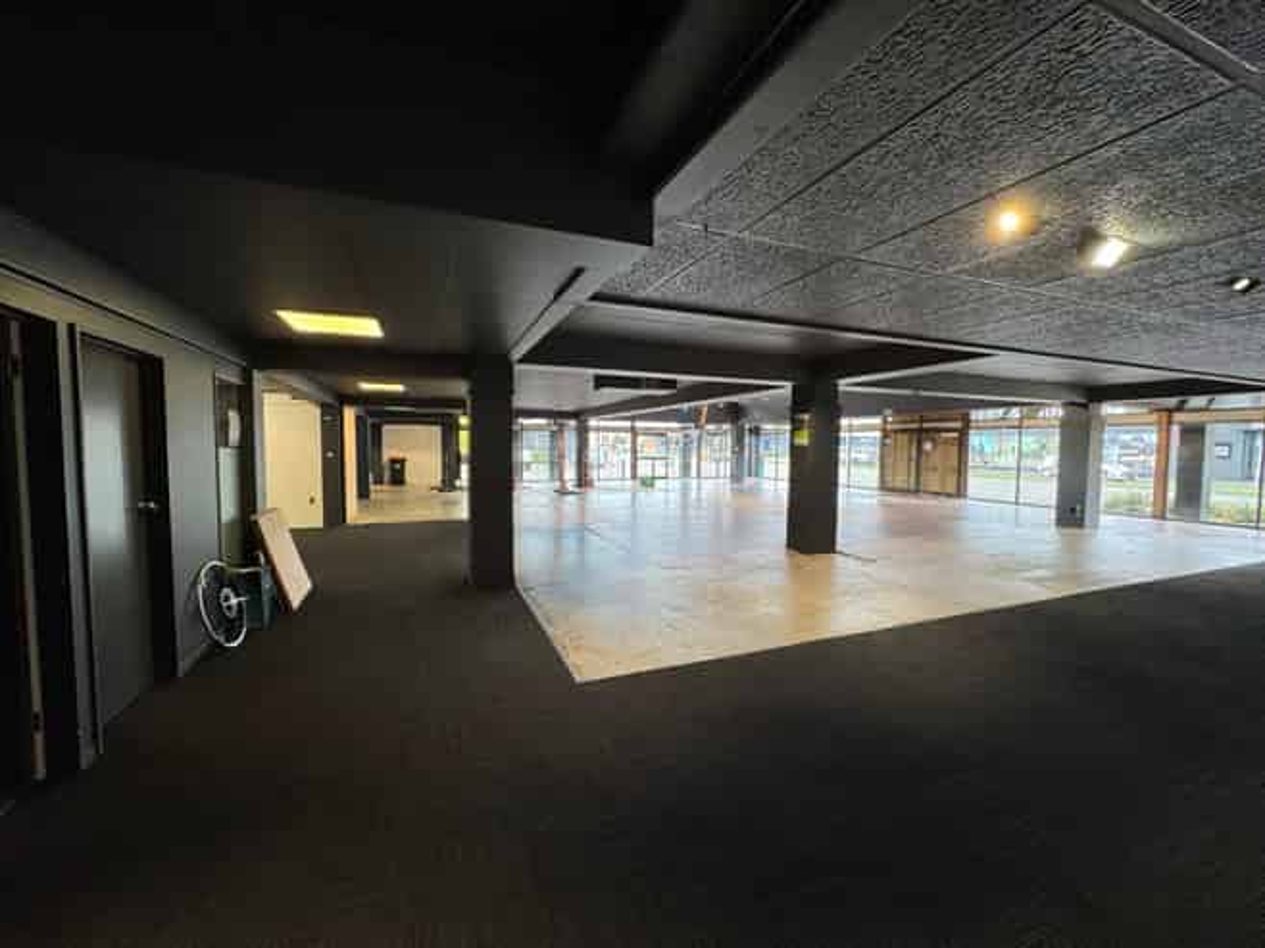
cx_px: 632
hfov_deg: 102.1
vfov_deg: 85.6
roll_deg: +0.3
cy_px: 474
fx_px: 511
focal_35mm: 14
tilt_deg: -2.2
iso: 80
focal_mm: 2.22
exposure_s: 1/100
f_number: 2.2
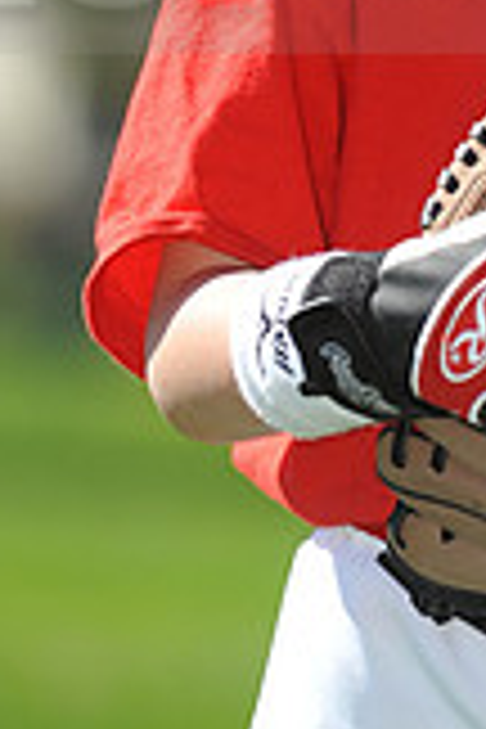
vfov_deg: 3.7
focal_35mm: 556
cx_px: 675
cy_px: -90
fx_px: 11258
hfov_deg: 2.5
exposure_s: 1/1250
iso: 200
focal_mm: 155
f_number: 4
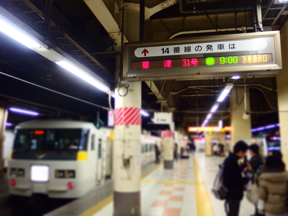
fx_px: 266
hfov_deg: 56.8
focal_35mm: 32
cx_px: 144
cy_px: 108
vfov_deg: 44.2
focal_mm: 5.6
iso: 200
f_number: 1.9
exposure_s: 1/60
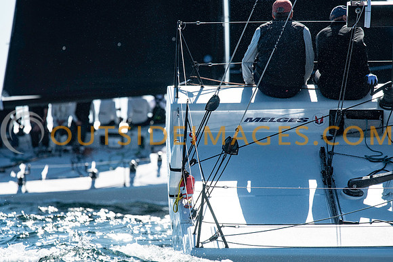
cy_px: 131
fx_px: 4913
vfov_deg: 3.1
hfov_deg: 4.6
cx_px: 196
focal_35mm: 450
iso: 320
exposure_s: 1/4000
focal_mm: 300
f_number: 5
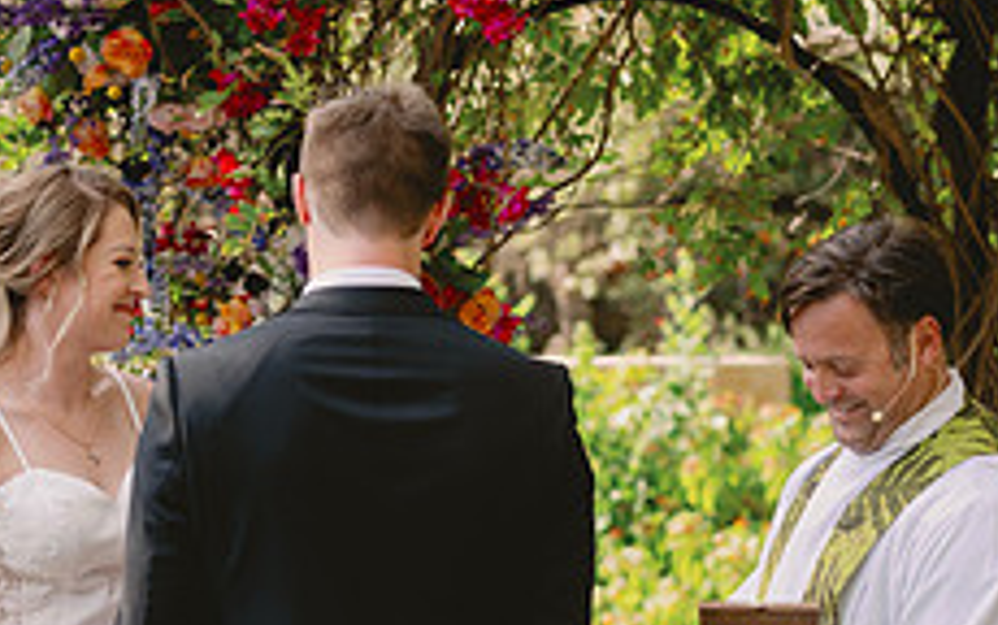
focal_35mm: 231
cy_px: 525
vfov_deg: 5.7
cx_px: 820
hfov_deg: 9.1
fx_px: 6286
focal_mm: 90
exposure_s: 1/200
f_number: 2.8
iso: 100
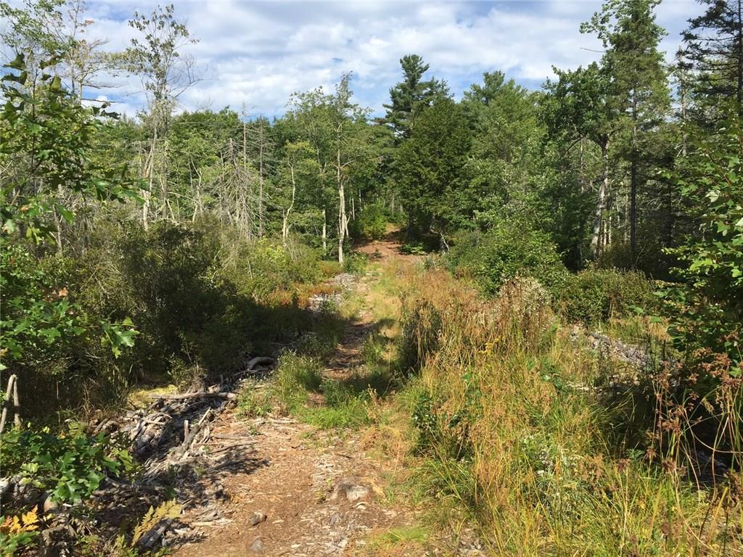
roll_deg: -0.7
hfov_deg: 61.7
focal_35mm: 29
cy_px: 278
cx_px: 372
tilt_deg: -3.3
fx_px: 622
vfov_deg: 48.2
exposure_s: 1/1883
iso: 32
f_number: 2.2
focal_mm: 4.15
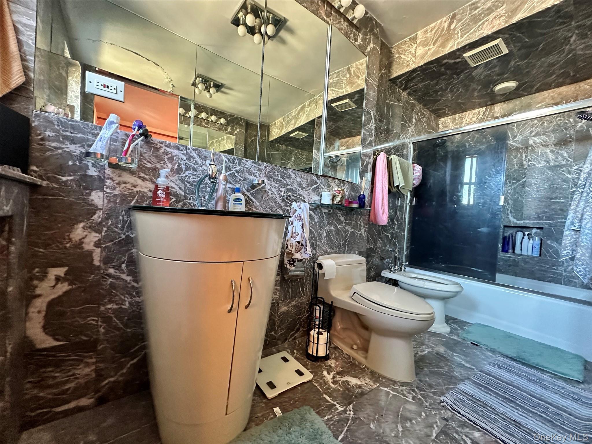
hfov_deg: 102.1
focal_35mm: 14
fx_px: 239
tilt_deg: -0.2
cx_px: 296
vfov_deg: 85.7
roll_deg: -3.1
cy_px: 222
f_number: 2.2
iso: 640
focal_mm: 2.22
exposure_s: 1/60
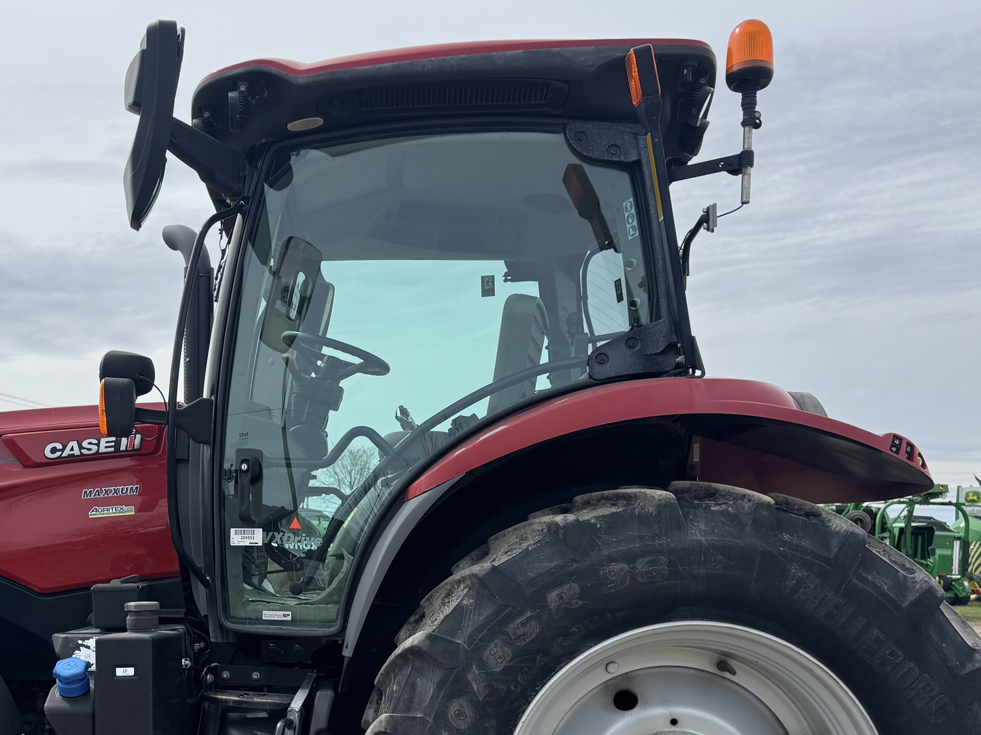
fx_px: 1219
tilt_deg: -0.6
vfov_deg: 32.8
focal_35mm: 43
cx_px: 278
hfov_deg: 42.8
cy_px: 568
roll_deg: +0.1
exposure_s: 1/4950
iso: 80
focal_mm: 6.76
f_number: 1.78
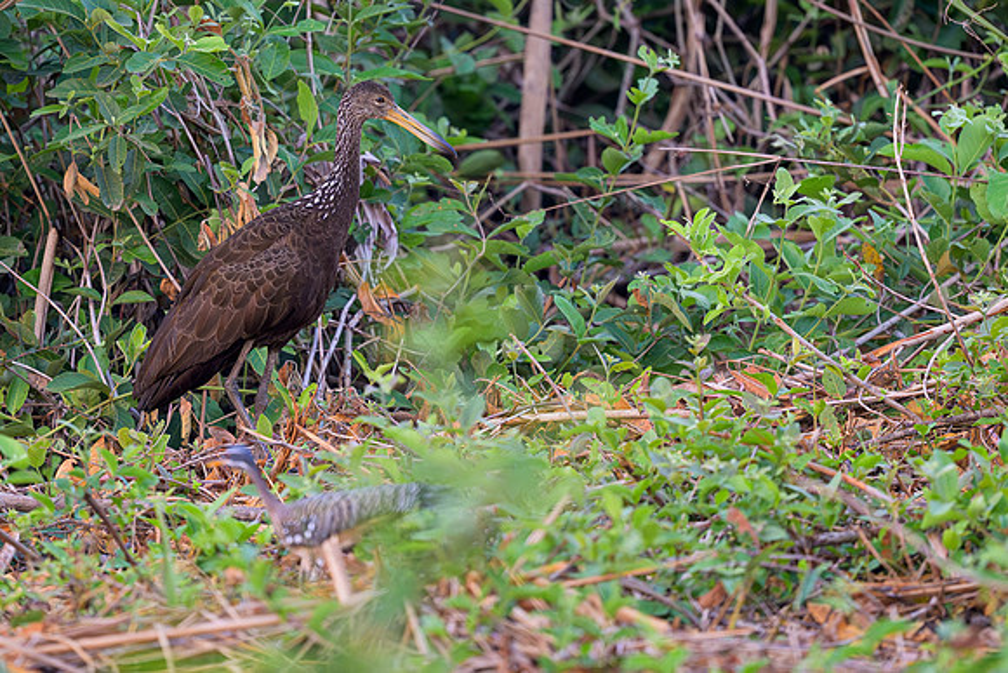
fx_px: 23956
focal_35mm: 855
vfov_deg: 1.6
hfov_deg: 2.4
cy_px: 263
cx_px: 363
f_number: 2.8
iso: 2200
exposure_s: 1/640
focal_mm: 400
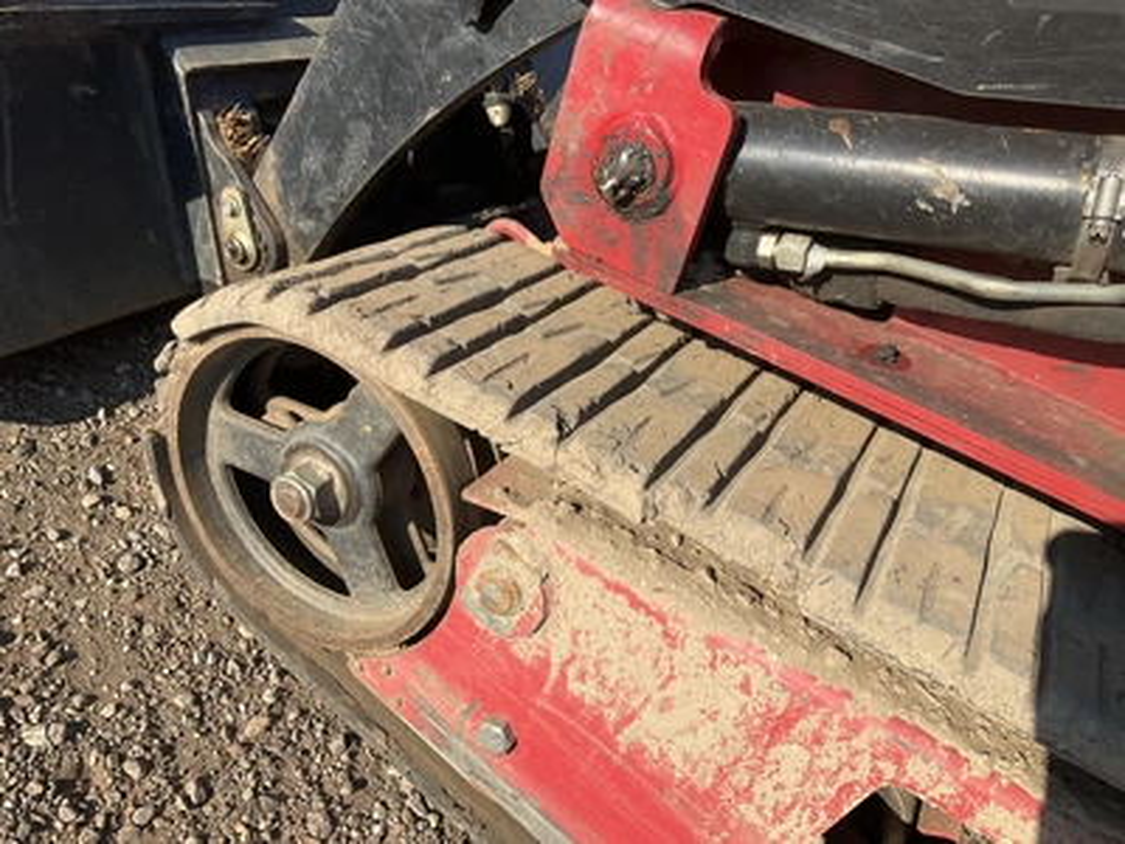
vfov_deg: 48.2
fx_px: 942
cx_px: 562
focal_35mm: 29
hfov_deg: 61.7
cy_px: 422
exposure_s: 1/1195
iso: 25
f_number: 1.8
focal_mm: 3
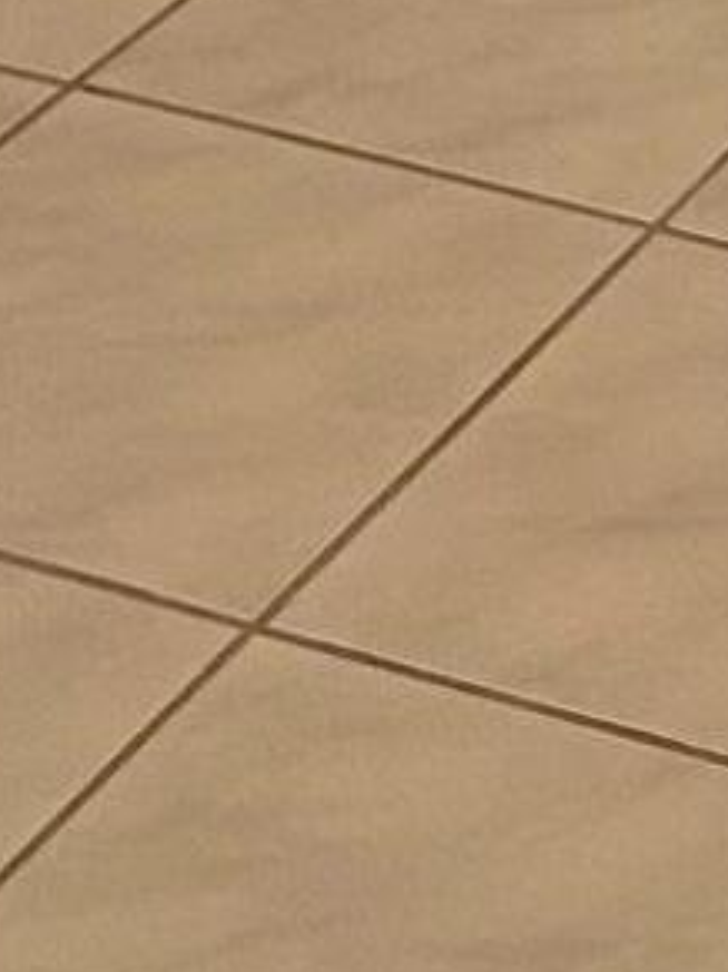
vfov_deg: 8.6
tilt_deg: -2.1
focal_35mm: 179
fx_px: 5023
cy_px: -2188
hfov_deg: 7.8
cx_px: 1653
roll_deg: -2.5
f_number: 1.8
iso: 125
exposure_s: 1/60
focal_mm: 4.25
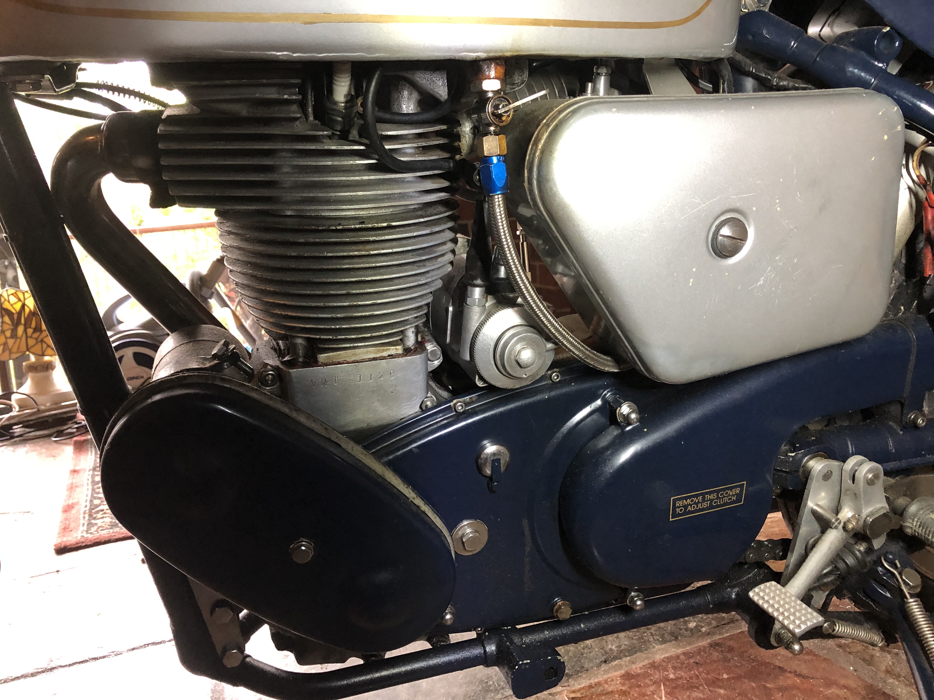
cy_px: 350
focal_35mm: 28
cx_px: 467
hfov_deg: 63.4
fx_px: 755
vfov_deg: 49.7
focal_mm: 3.99
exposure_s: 1/15
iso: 100
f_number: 1.8
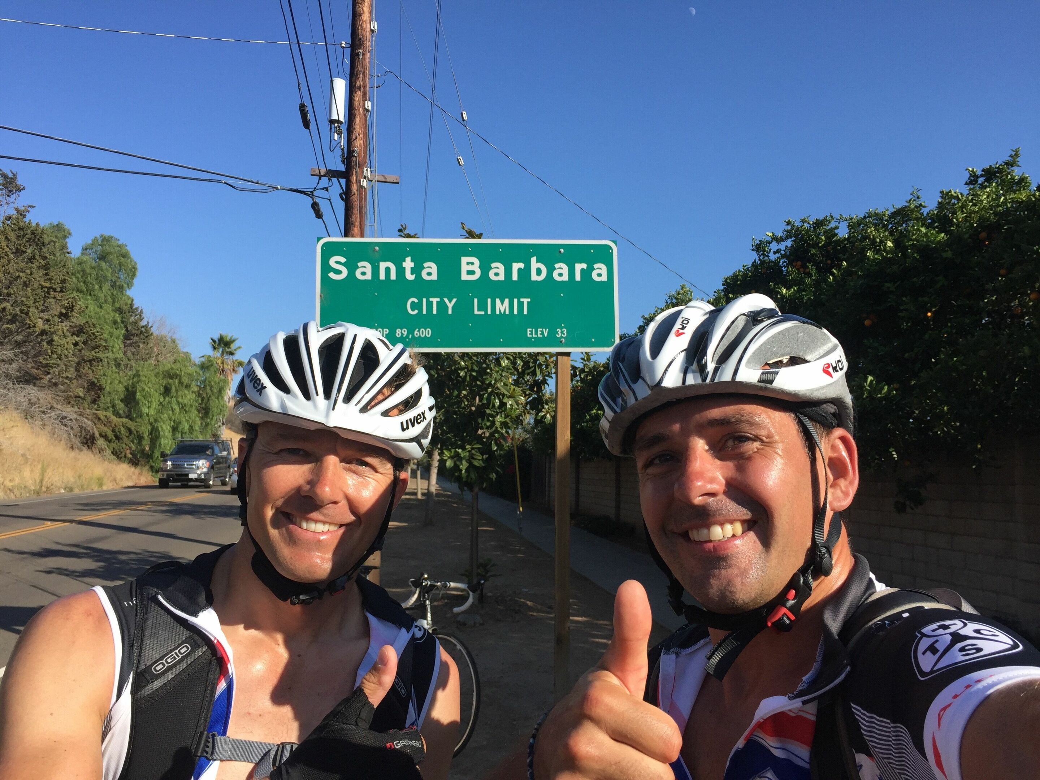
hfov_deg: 61.7
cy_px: 390
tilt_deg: +4.7
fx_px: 871
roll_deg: -1.5
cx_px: 520
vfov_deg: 48.2
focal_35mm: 29
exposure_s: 1/1464
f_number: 2.2
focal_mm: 4.15
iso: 32
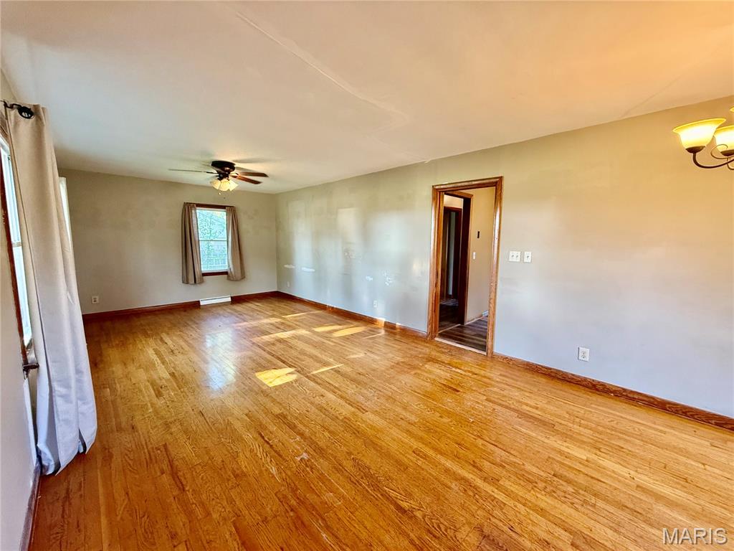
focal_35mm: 14
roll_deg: -0.7
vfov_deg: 85.7
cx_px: 367
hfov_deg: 102.1
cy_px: 276
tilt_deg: -6.6
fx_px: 297
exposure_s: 1/60
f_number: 2.2
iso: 250
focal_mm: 2.22
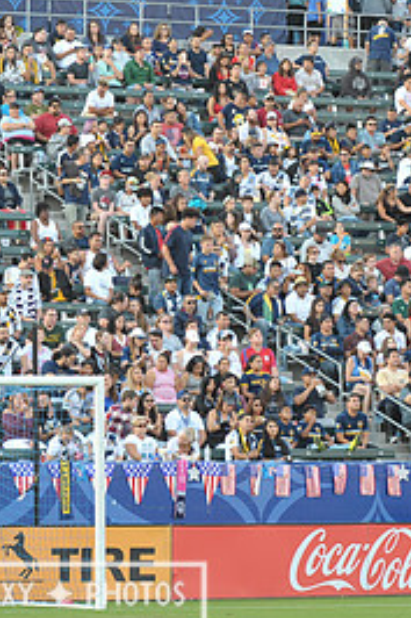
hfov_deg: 5.2
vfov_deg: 7.9
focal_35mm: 262
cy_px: 244
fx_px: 4492
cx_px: 42
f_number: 5.6
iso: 400
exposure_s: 1/125
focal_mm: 120
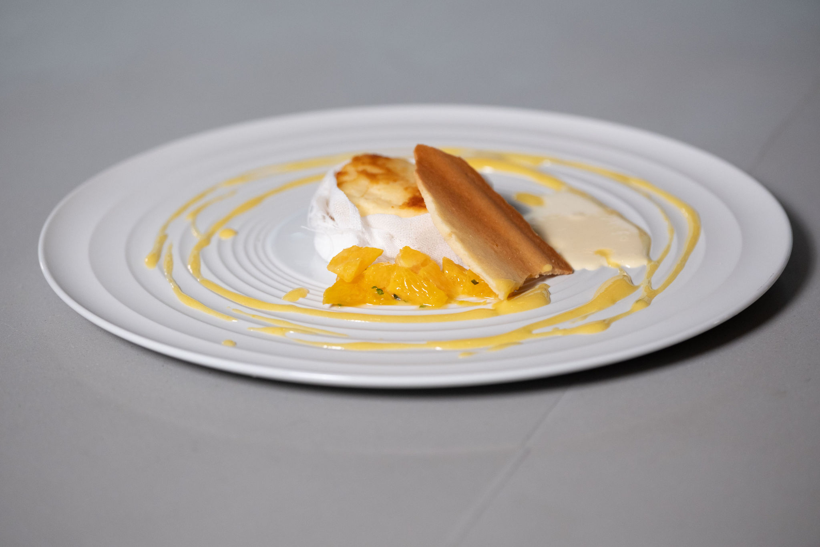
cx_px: 410
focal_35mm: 173
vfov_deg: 7.9
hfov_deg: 11.9
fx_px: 3940
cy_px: 274
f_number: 2.8
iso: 800
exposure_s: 1/800
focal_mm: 115
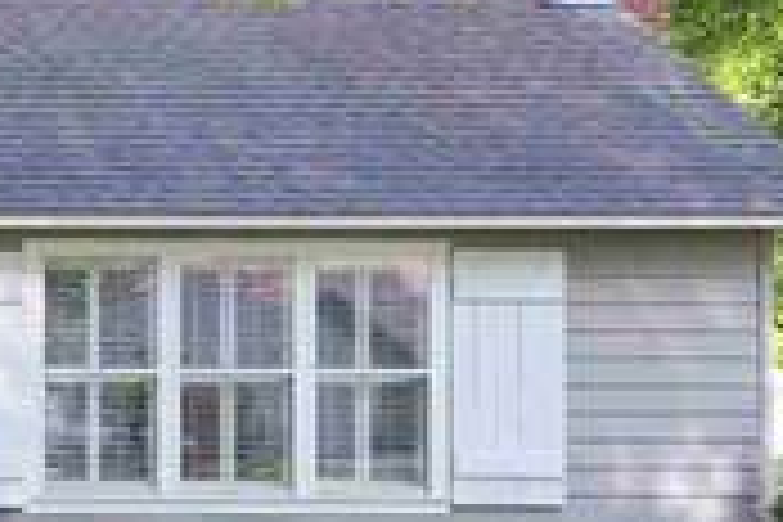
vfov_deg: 10.9
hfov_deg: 13.1
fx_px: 2719
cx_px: -986
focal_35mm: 125
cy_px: 421
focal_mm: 17
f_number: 11
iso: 400
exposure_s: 1/100
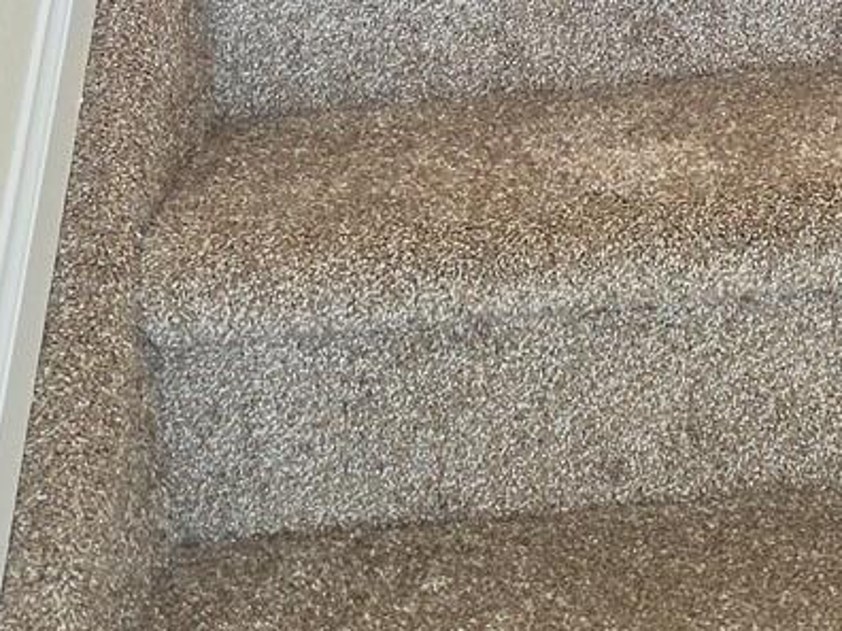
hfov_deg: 20.7
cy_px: -359
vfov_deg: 14.6
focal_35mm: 93
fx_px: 2262
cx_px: 725
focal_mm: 6.5
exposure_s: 1/60
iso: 64
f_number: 1.4
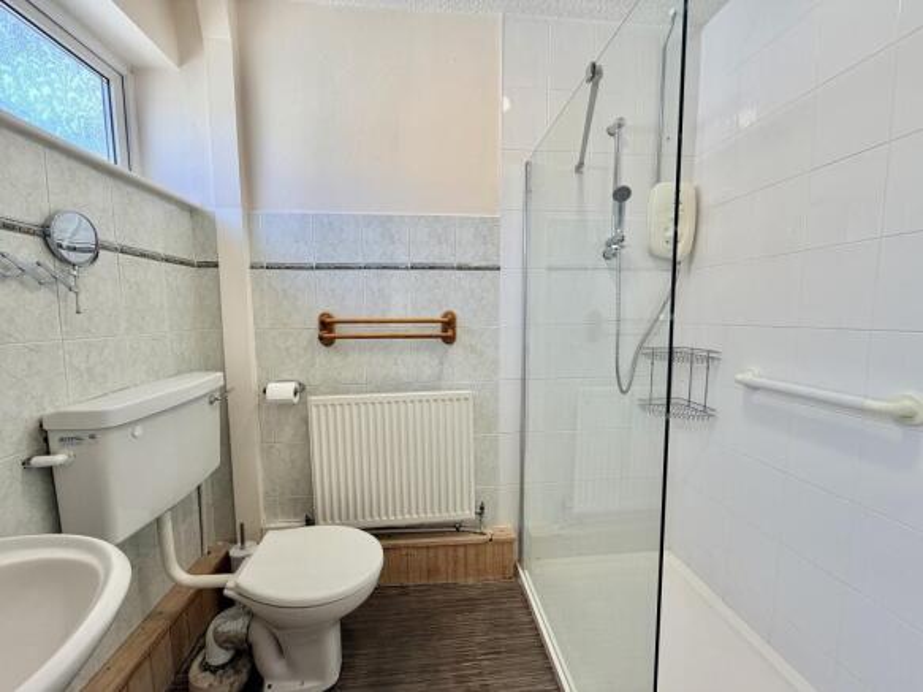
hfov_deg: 102.1
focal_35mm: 14
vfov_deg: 85.7
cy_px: 346
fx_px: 373
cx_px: 462
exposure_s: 1/100
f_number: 2.2
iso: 50
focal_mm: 2.22
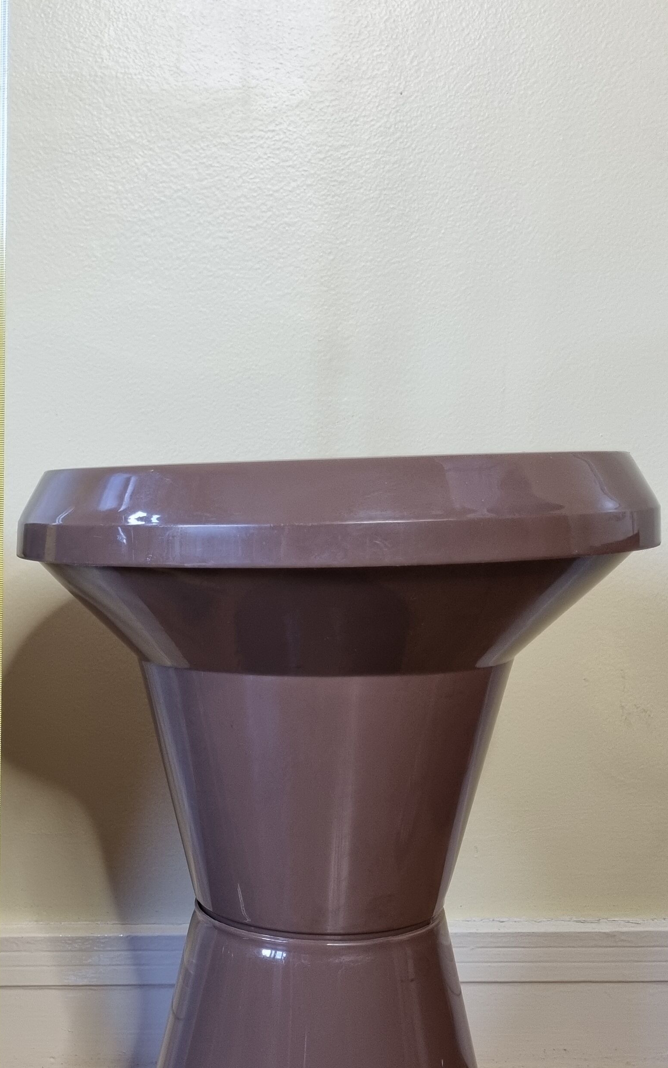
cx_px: 37
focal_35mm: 45
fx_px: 1311
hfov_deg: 27.3
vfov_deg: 43.6
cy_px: 729
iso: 200
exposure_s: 1/100
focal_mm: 5.4
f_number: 1.8
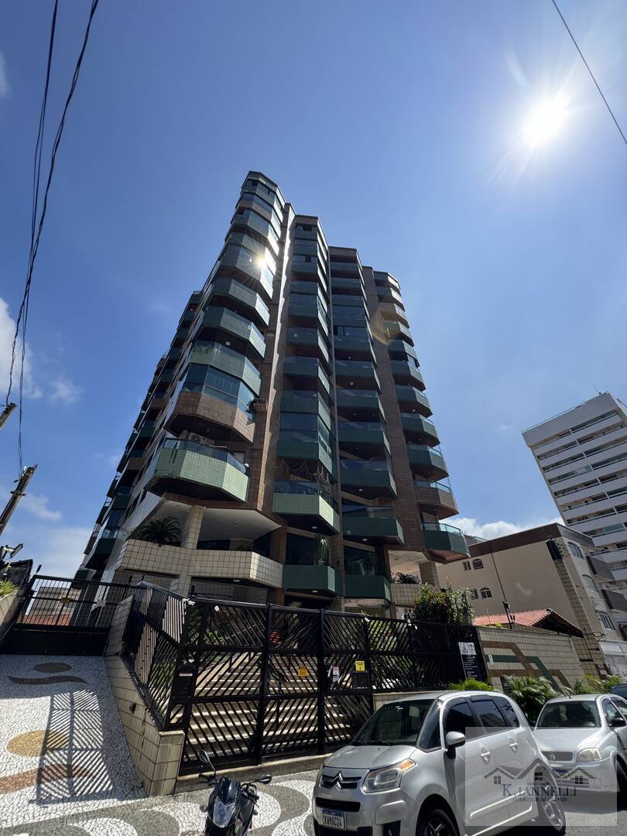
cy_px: 418
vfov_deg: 102.1
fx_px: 338
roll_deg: +1.3
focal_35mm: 14
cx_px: 314
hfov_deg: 85.7
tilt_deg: +37.1
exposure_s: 1/1323
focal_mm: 2.22
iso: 50
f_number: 2.2
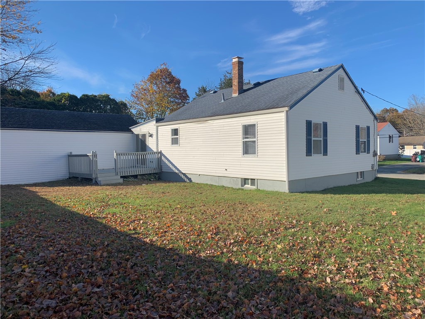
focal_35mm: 26
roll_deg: +0.5
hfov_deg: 67.3
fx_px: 319
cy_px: 160
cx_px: 212
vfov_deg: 53.1
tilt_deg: -1.2
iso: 25
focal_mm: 4.25
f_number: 1.8
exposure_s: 1/1916
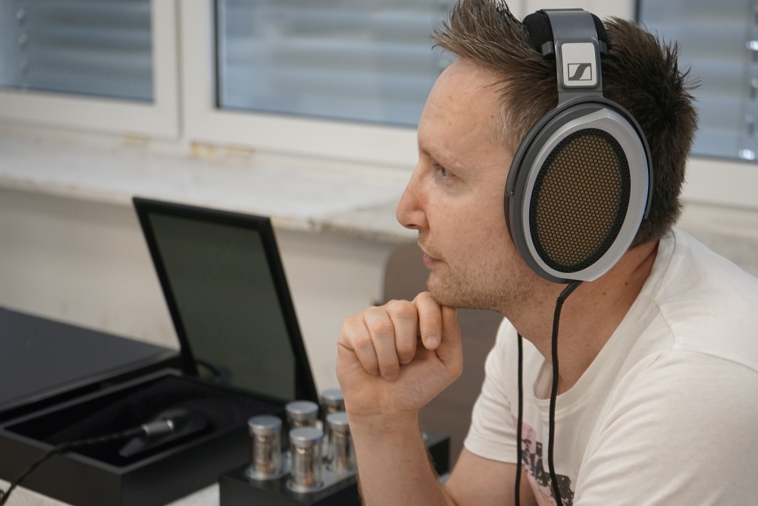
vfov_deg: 22.6
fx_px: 1263
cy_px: 253
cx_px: 379
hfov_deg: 33.4
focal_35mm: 60
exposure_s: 1/160
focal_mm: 60
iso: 2000
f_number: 5
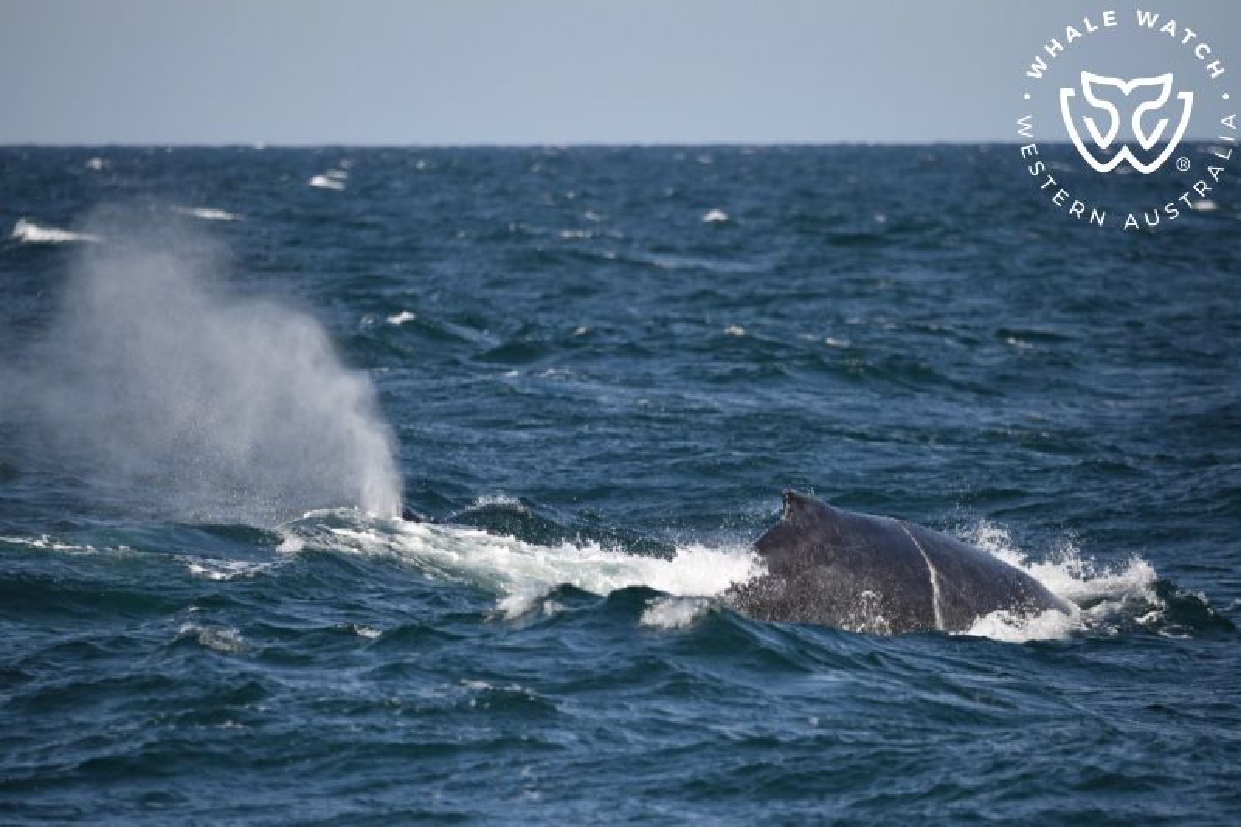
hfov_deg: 4.1
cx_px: 620
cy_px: 414
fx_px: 17231
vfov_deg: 2.7
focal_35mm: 500
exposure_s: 1/8000
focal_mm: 500
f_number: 6.3
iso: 1100
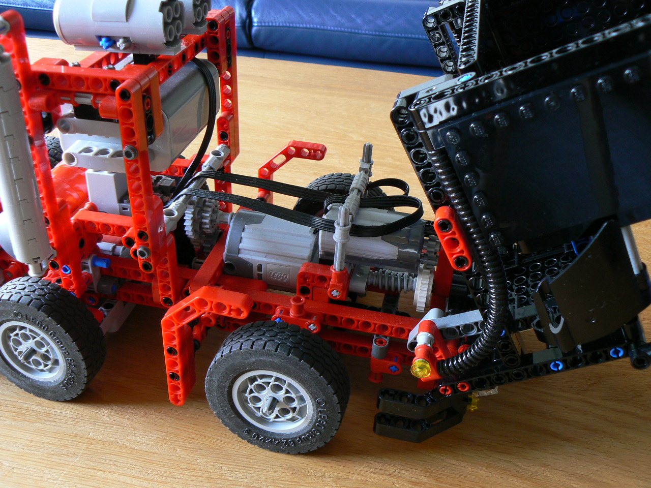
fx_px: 677
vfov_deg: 39.7
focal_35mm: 36
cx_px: 326
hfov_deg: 51.4
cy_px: 244
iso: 80
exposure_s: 1/1.6
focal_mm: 6
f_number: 3.6
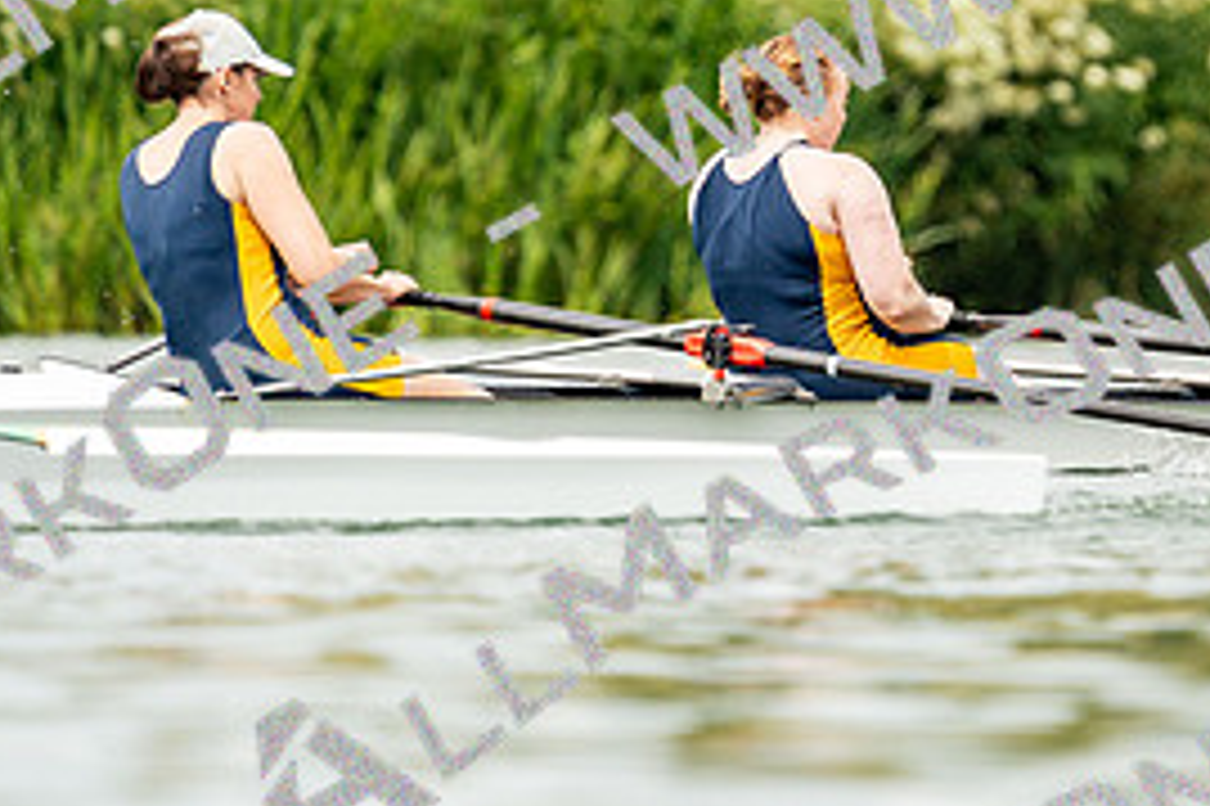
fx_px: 43532
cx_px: 1170
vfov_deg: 1.1
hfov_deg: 1.6
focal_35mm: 1296
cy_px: 200
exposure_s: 1/2000
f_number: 6.3
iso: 400
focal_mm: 600
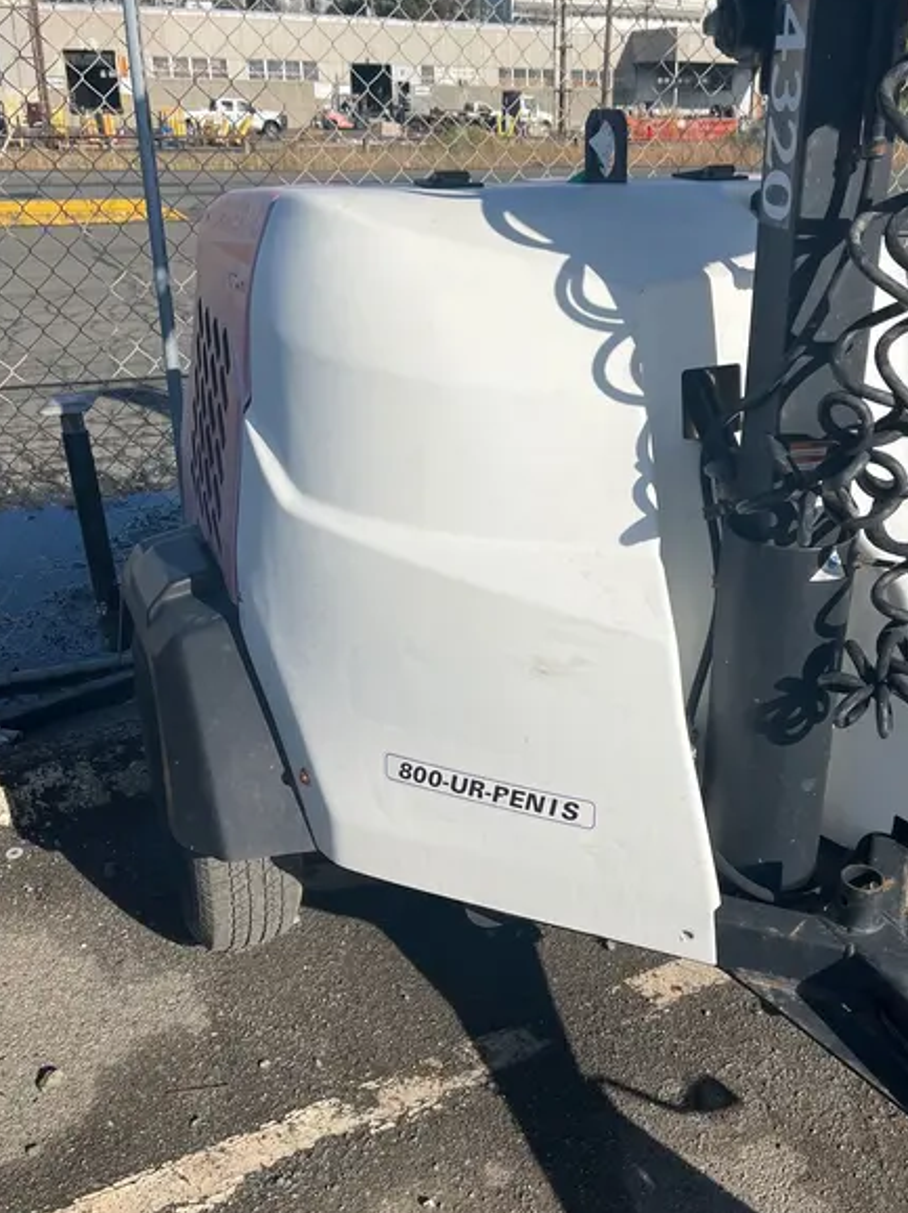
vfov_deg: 55.4
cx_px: 570
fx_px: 1155
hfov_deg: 42.6
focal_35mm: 33
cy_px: 603
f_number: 1.6
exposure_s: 1/5848
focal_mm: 5.1
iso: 50
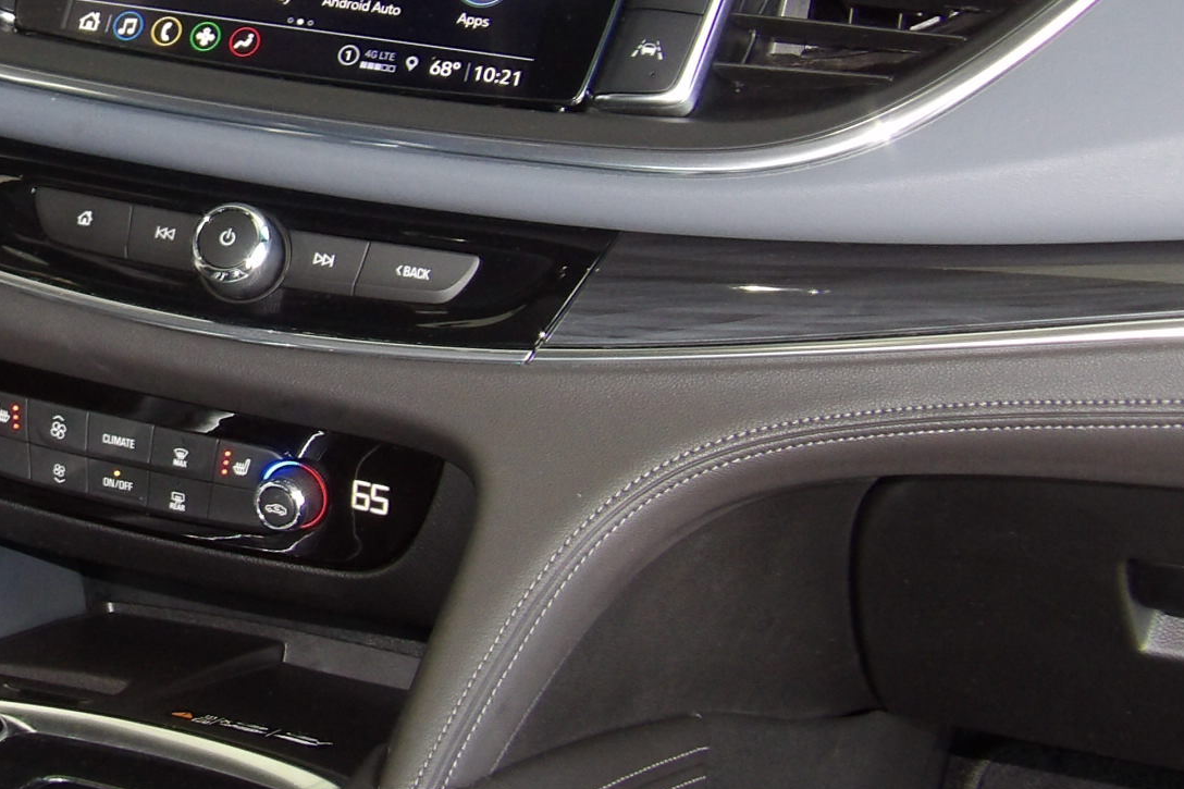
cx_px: -54
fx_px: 3749
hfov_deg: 17.5
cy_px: 239
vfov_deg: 12.0
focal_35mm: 114
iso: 200
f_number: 3.8
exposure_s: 1/31
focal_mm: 8.2
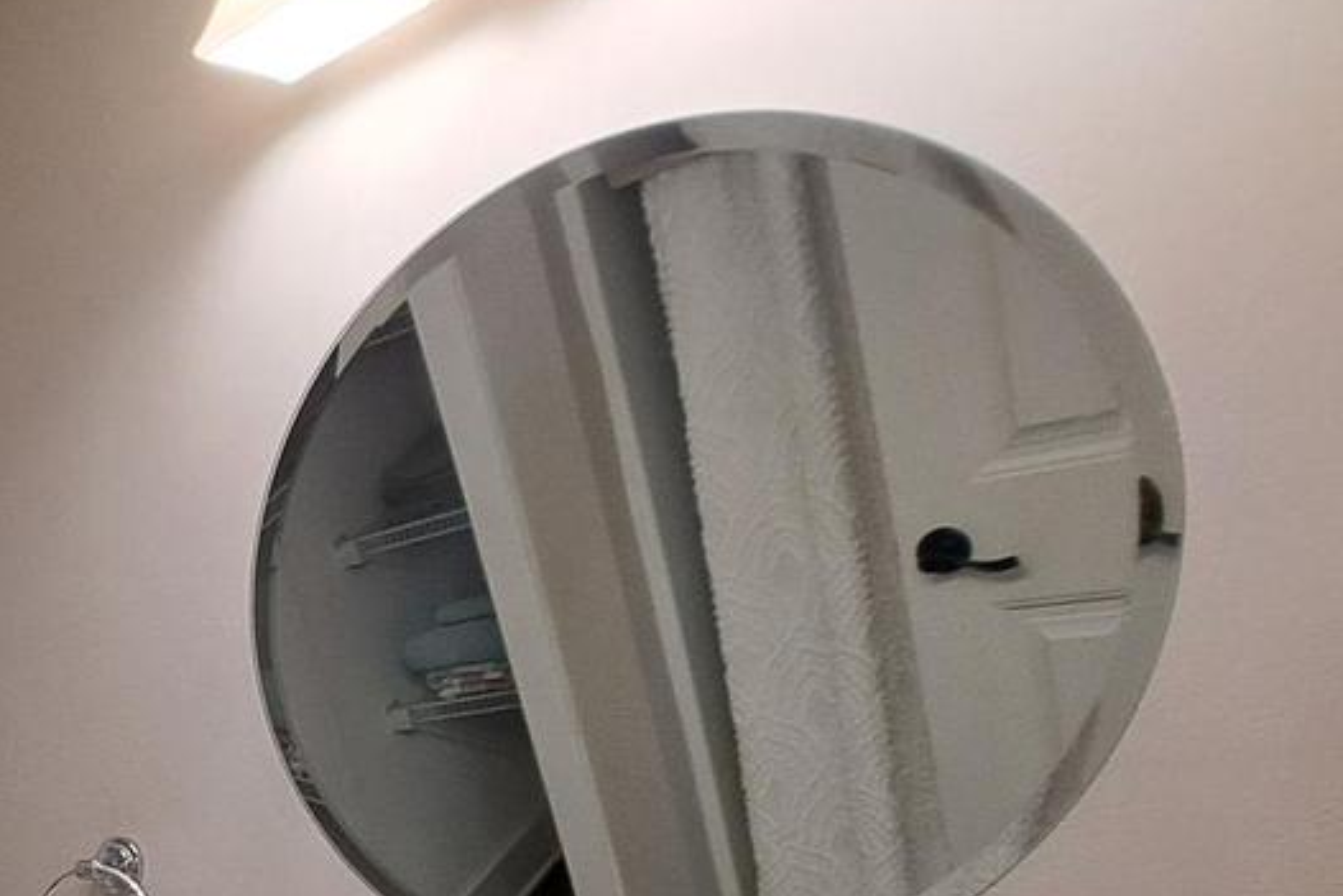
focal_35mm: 37
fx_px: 1381
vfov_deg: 30.2
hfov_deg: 38.0
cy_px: 1098
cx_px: -289
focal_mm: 1.74
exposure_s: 1/50
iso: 64
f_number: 2.2
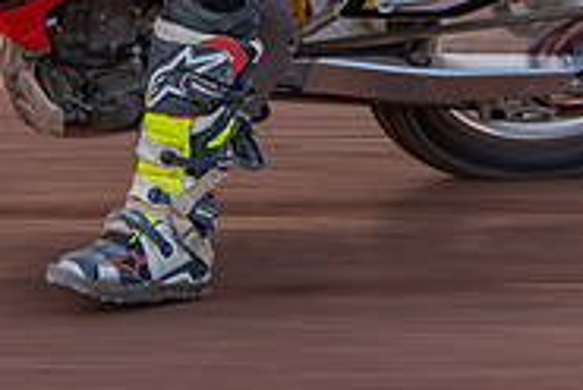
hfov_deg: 3.4
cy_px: -227
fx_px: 9829
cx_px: 321
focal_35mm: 606
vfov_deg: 2.3
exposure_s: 1/100
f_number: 8
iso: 160
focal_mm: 140
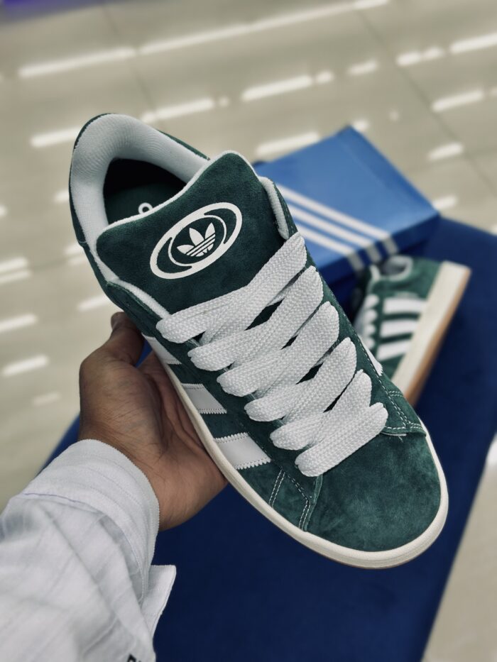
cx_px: 248
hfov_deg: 30.3
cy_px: 331
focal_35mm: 48
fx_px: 919
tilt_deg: -51.8
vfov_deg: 39.7
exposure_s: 1/120
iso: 64
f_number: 1.78
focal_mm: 6.86
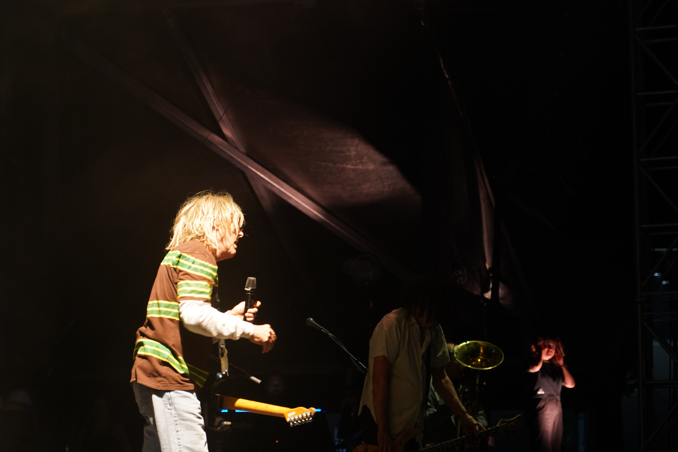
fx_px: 1977
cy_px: 226
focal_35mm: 105
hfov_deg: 19.5
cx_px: 339
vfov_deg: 13.0
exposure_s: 1/160
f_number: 4
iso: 2500
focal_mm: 105
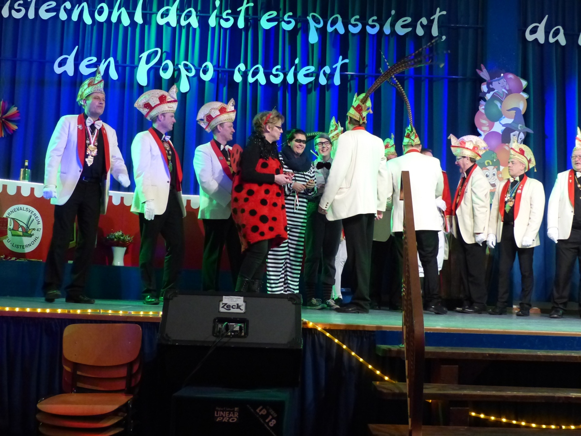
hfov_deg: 38.2
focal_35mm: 50
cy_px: 218
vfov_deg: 29.1
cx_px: 290
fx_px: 839
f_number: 2.8
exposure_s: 1/50
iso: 800
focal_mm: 9.1
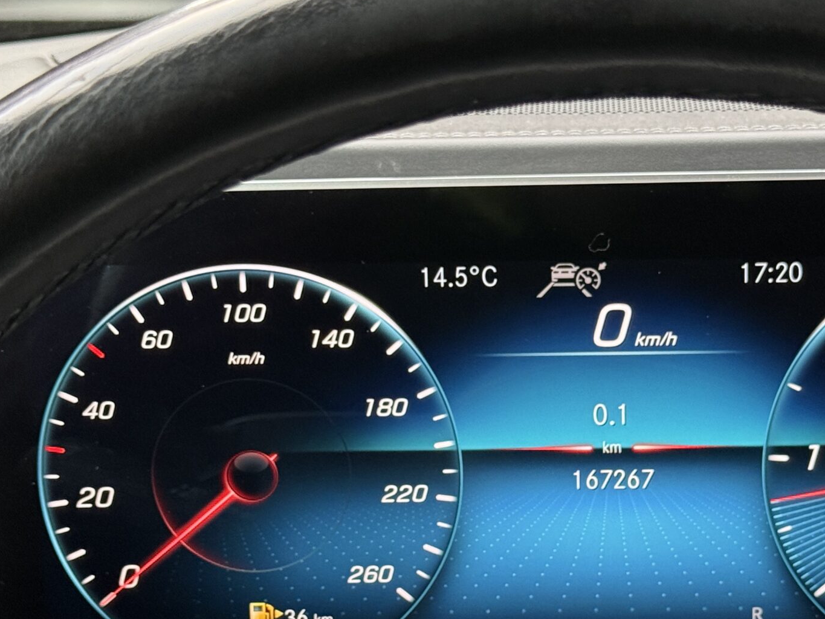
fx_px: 2145
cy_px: 439
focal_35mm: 90
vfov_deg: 16.4
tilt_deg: -16.7
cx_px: 583
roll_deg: +1.0
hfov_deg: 21.6
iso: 250
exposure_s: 1/52
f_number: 1.78
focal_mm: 6.76
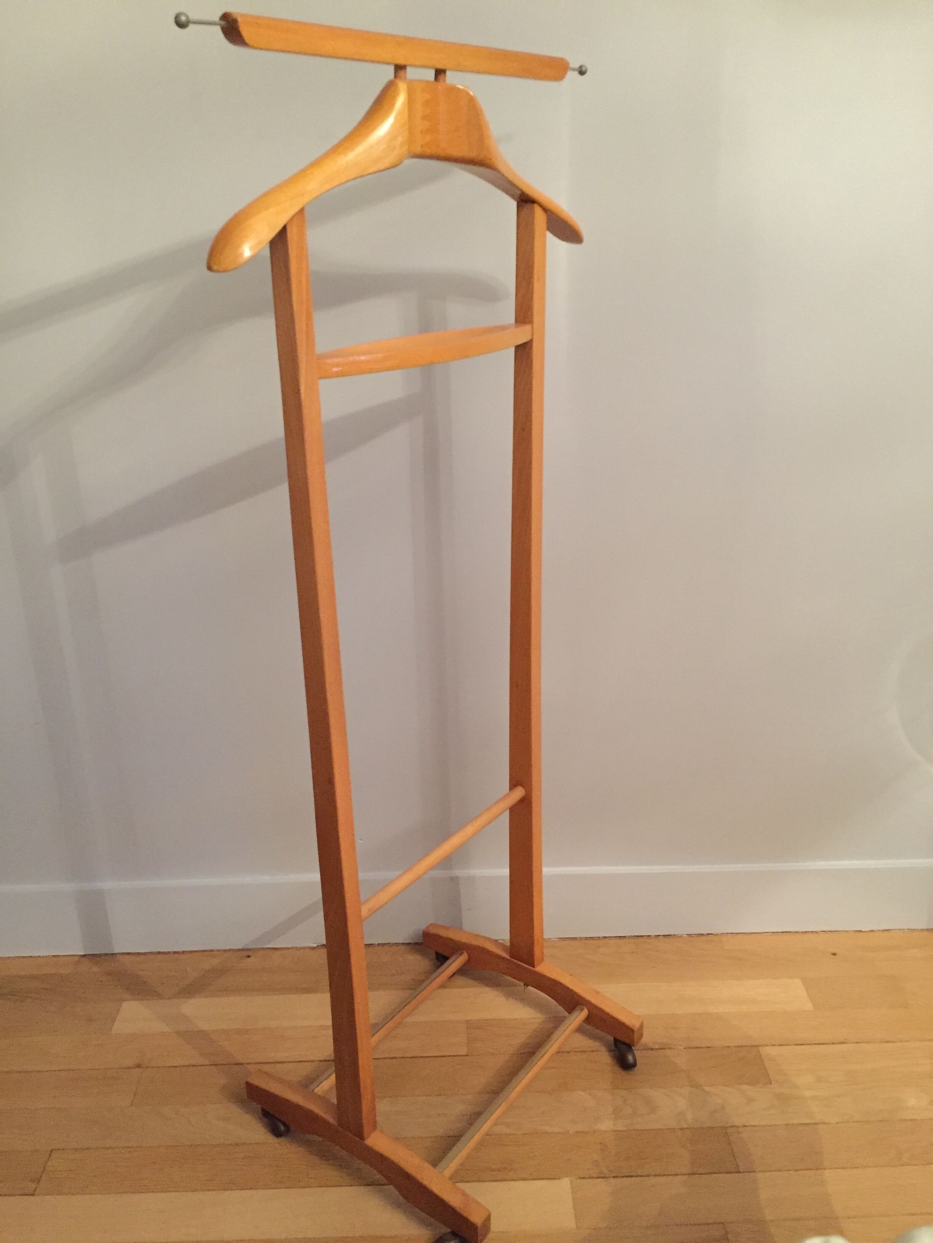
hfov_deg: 48.2
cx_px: 466
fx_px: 1042
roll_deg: +1.9
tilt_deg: -20.1
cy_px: 622
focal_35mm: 29
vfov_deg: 61.7
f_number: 2.2
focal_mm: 4.15
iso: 640
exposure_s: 1/17
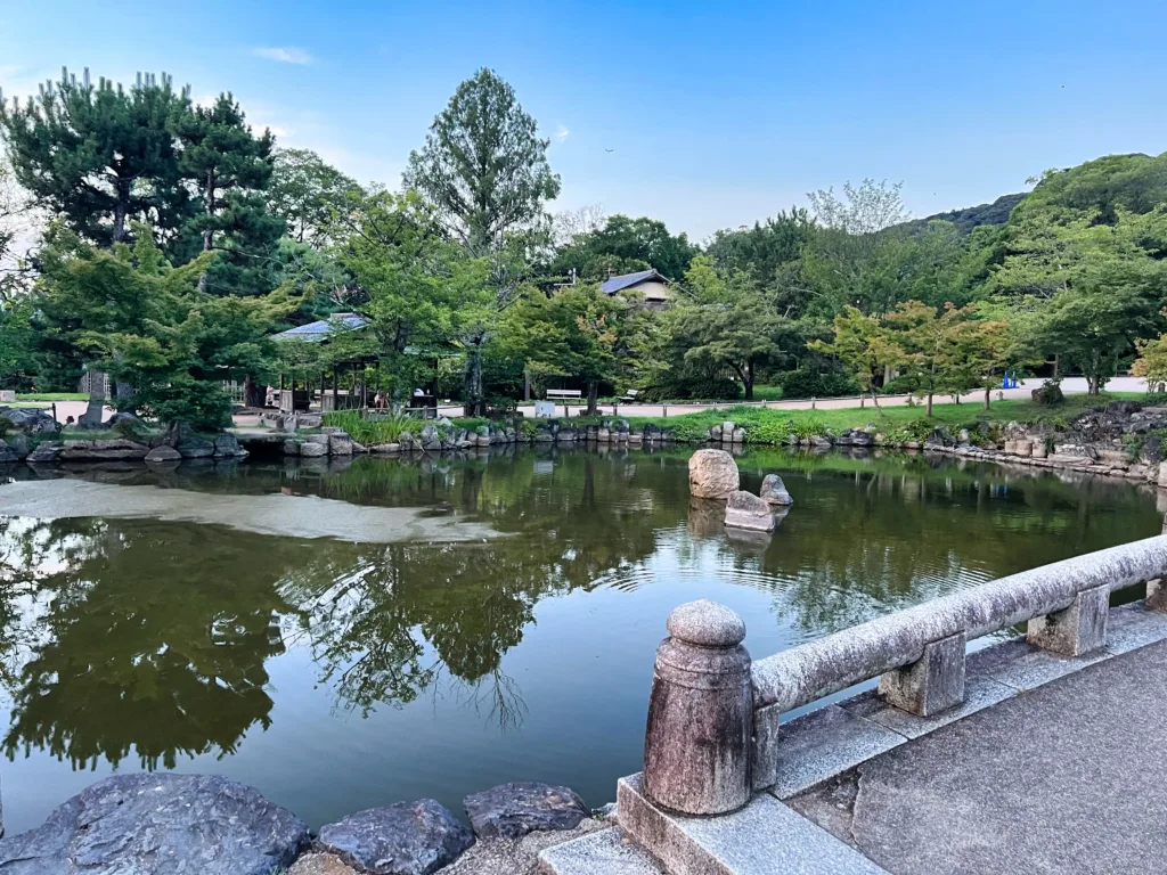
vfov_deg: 53.1
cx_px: 584
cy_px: 438
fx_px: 877
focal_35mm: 26
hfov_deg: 67.3
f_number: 1.5
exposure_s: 1/60
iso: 200
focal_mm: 5.7
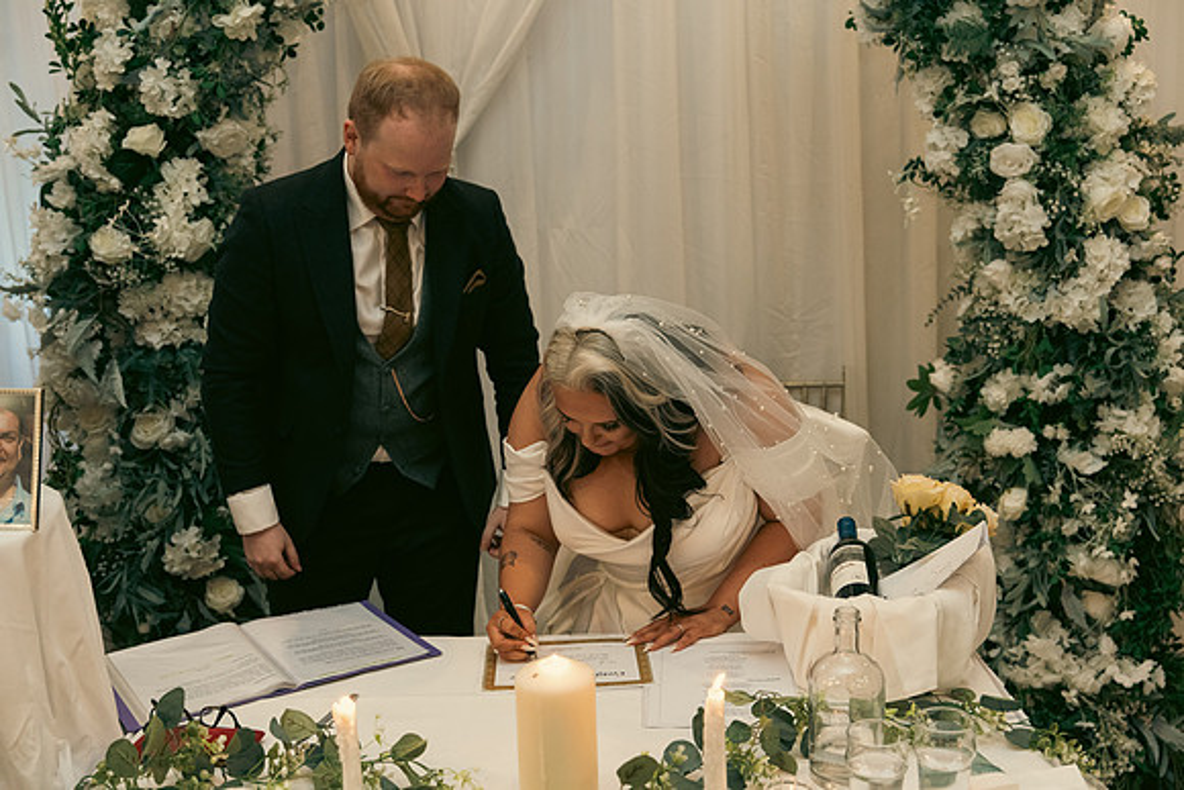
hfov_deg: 49.5
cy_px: 395
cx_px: 592
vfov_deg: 34.2
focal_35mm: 39
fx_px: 1283
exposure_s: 1/160
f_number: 3.5
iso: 2500
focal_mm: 39
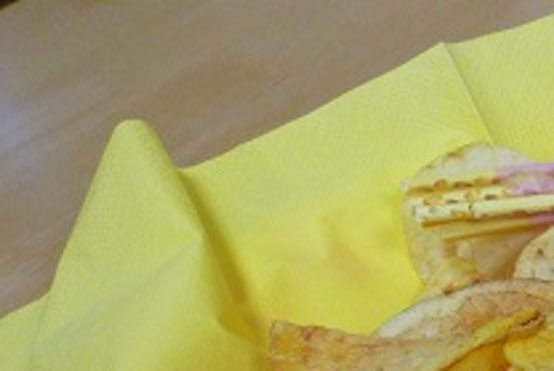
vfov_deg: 15.7
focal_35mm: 80
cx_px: 818
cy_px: 558
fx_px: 1232
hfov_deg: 21.5
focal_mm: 4.4
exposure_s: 1/30
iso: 200
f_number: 2.8
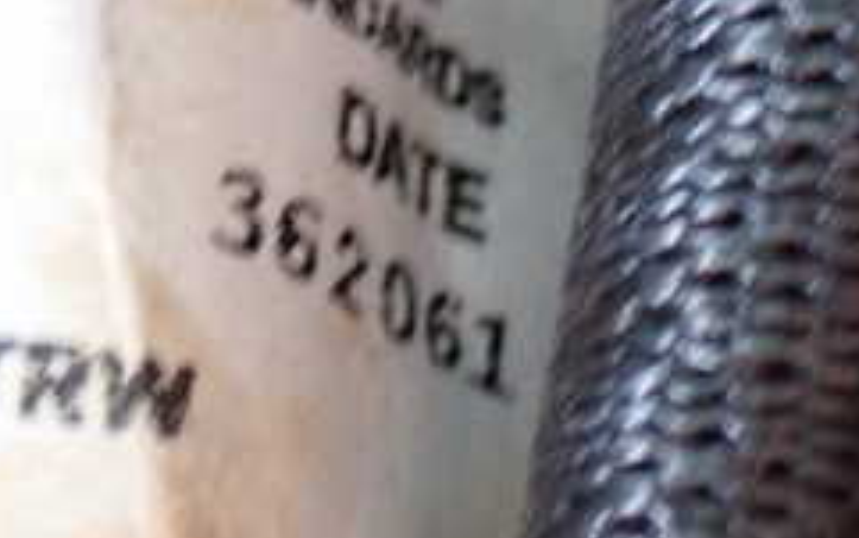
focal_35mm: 187
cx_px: 285
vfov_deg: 7.0
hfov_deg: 11.2
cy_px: 0
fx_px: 4381
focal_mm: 12.73
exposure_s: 1/20
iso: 800
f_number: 3.9
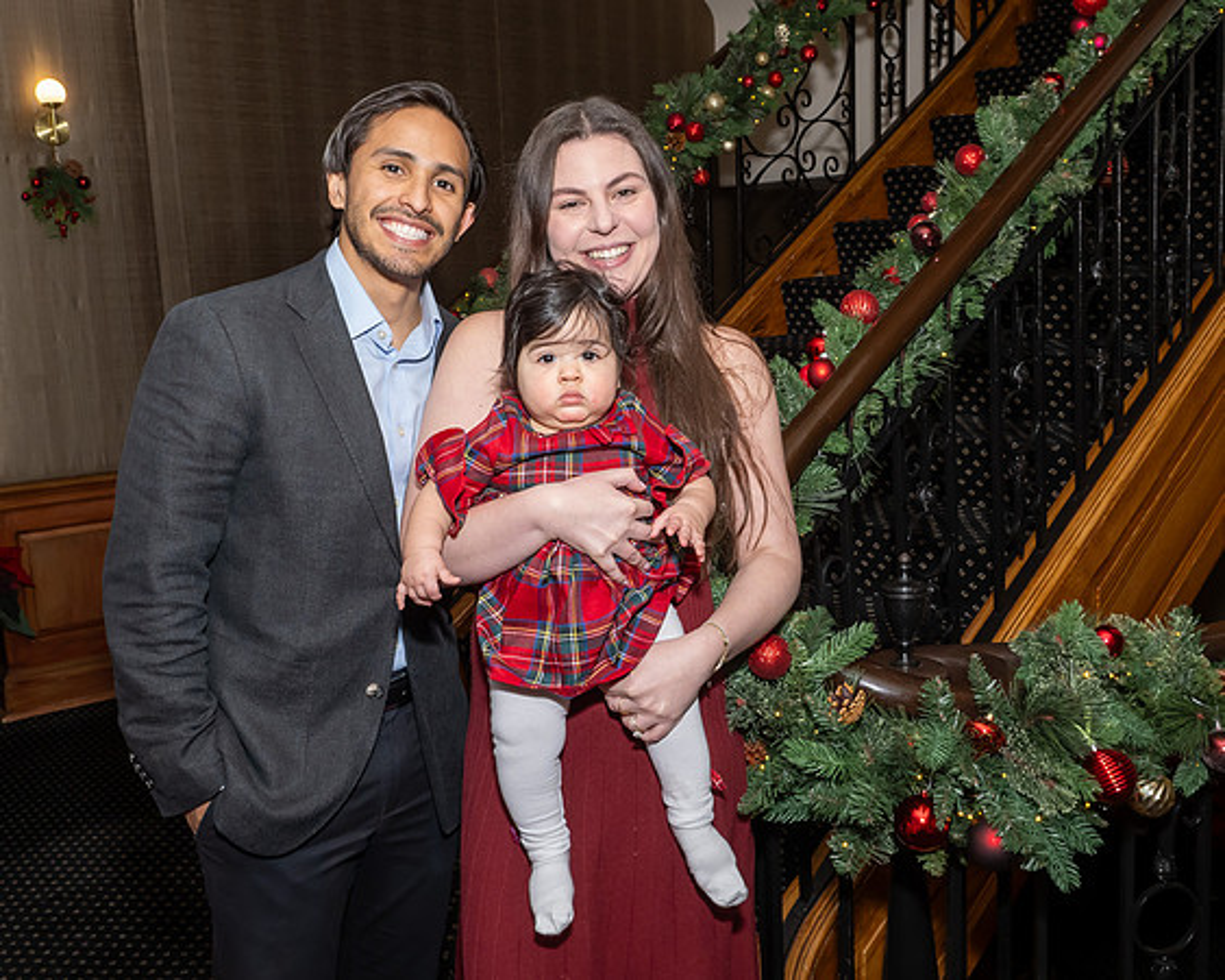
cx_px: 656
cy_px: 464
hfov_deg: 52.9
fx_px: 1231
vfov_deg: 43.4
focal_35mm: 34
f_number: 8
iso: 800
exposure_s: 1/250
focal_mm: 18
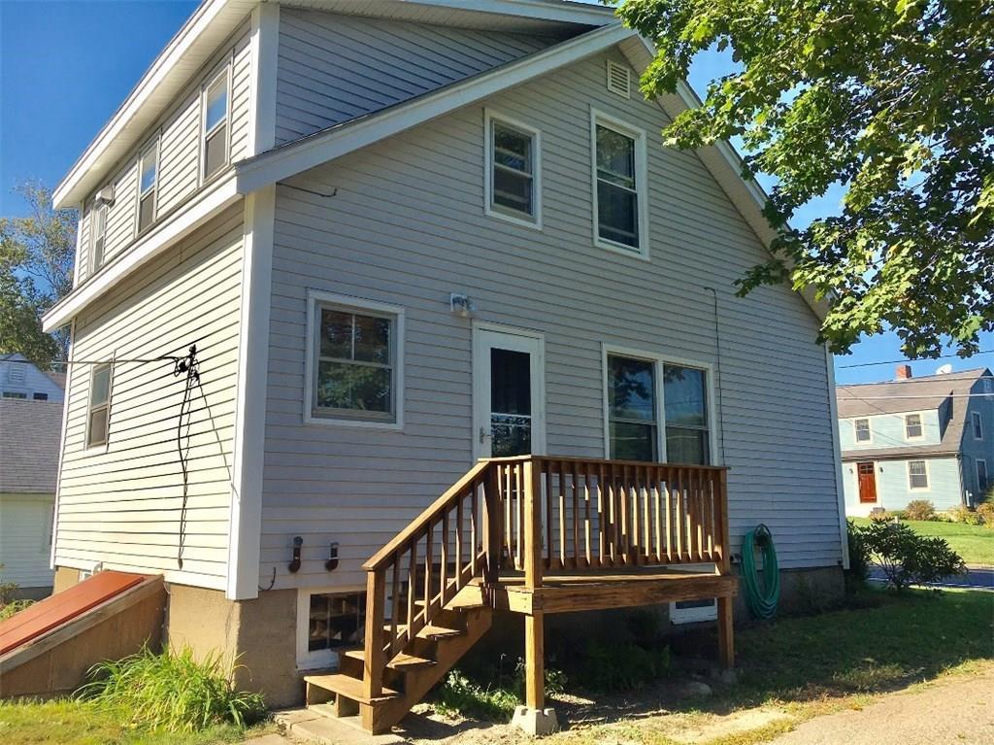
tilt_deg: +8.4
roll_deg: -0.8
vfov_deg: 48.2
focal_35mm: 29
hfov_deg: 61.7
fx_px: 832
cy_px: 372
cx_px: 497
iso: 25
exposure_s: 1/1350
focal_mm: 4.15
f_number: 2.2
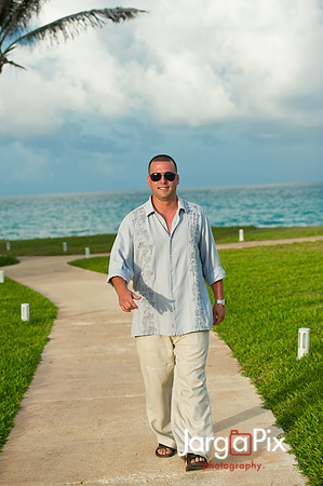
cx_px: 162
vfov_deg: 28.9
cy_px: 243
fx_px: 944
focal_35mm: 70
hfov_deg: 19.4
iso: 200
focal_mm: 70
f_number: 4
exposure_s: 1/1600
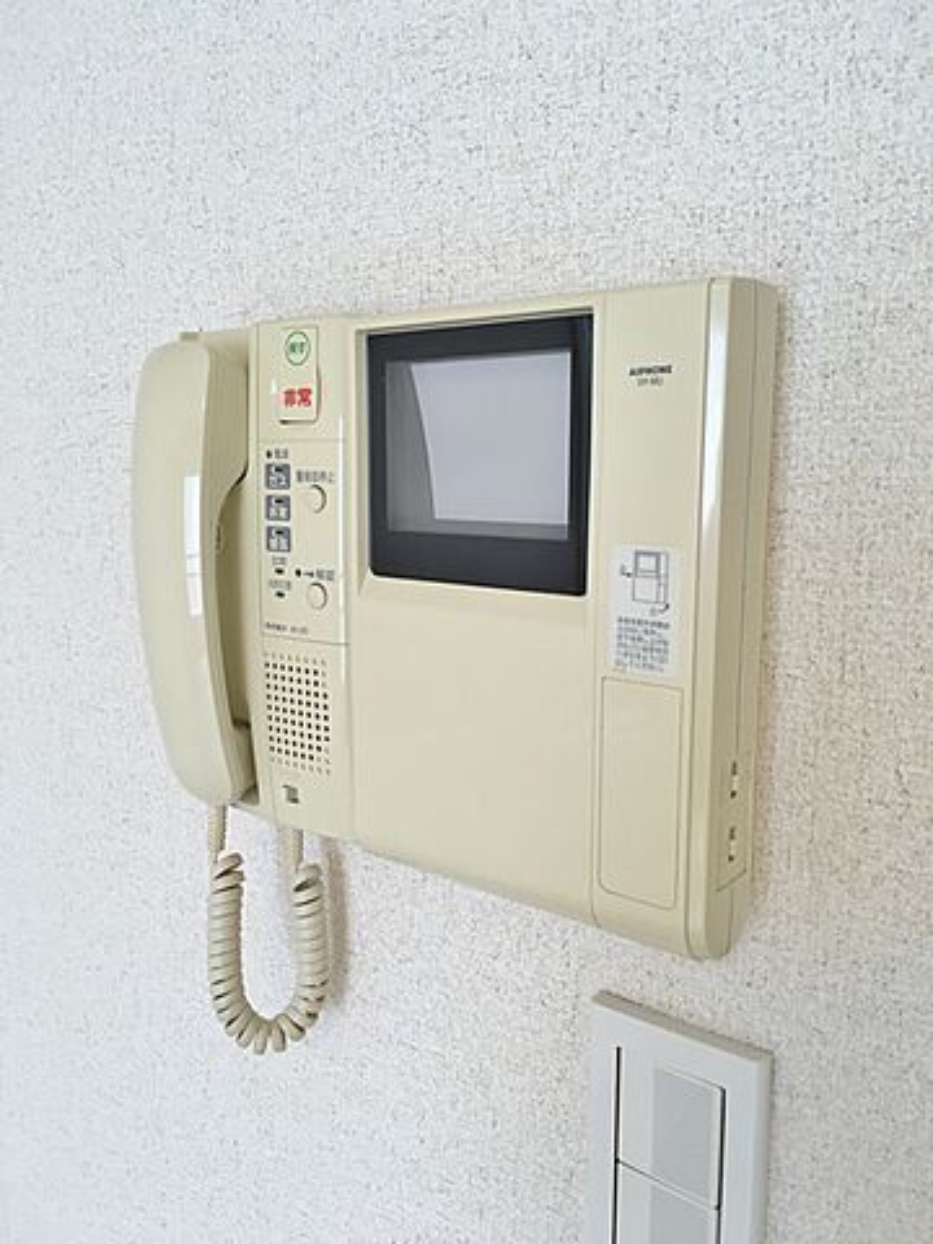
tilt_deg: -6.3
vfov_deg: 61.7
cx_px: 466
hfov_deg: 48.2
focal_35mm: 29
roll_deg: -1.0
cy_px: 622
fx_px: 1042
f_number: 2.2
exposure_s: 1/40
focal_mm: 4.15
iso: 25
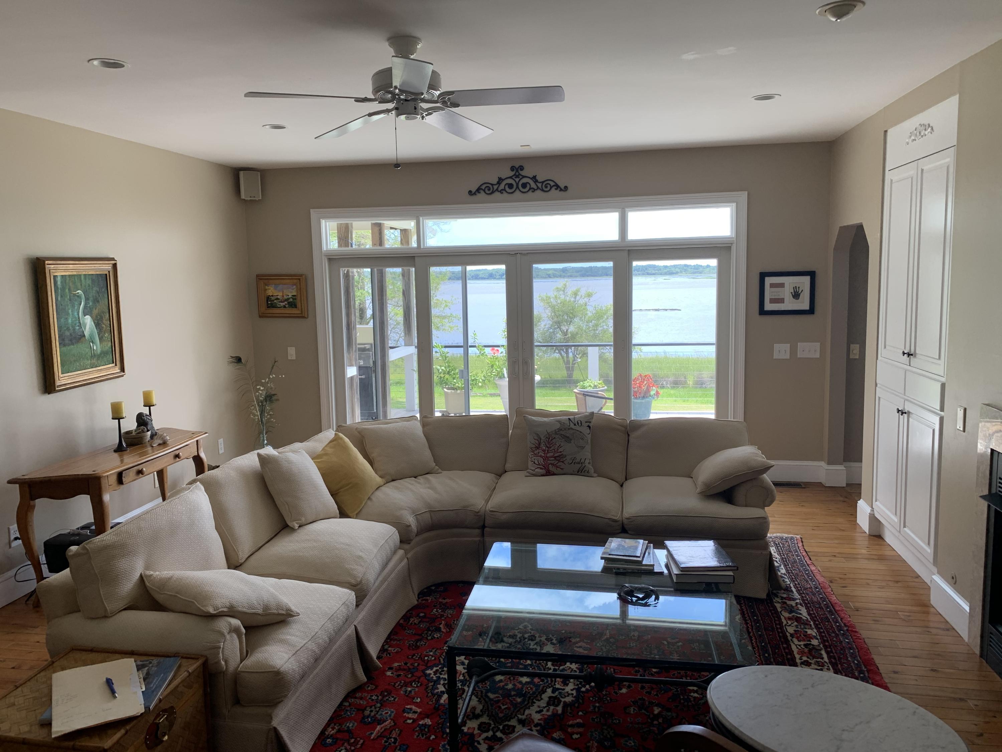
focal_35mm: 26
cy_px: 376
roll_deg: +0.6
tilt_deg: -4.3
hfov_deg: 67.3
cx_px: 501
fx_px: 753
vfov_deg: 53.1
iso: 25
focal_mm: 4.25
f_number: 1.8
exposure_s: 1/122
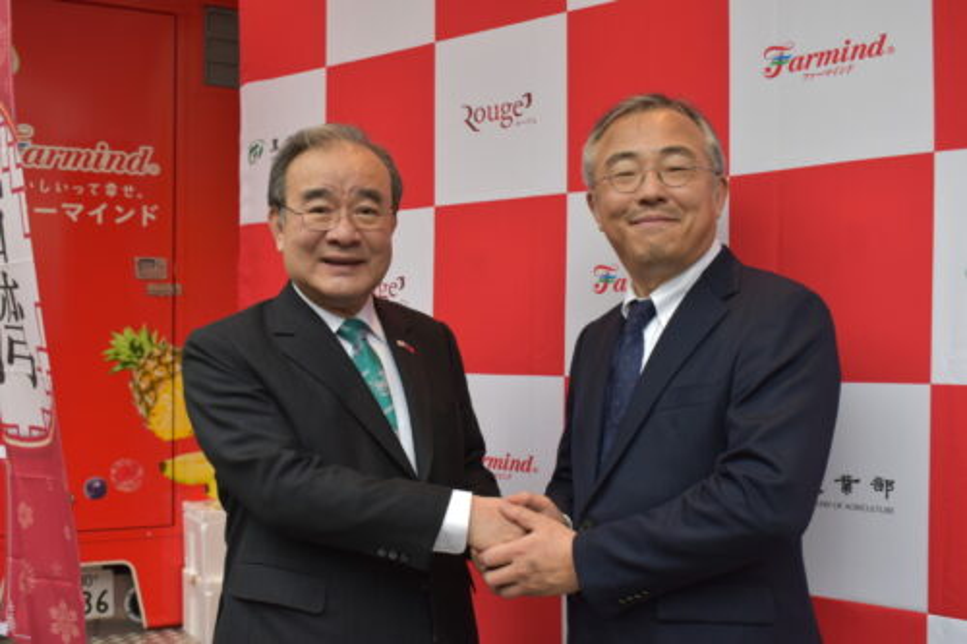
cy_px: 322
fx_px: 1128
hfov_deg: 46.4
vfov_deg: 31.9
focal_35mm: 42
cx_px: 484
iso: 400
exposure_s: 1/160
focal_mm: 28
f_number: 6.3
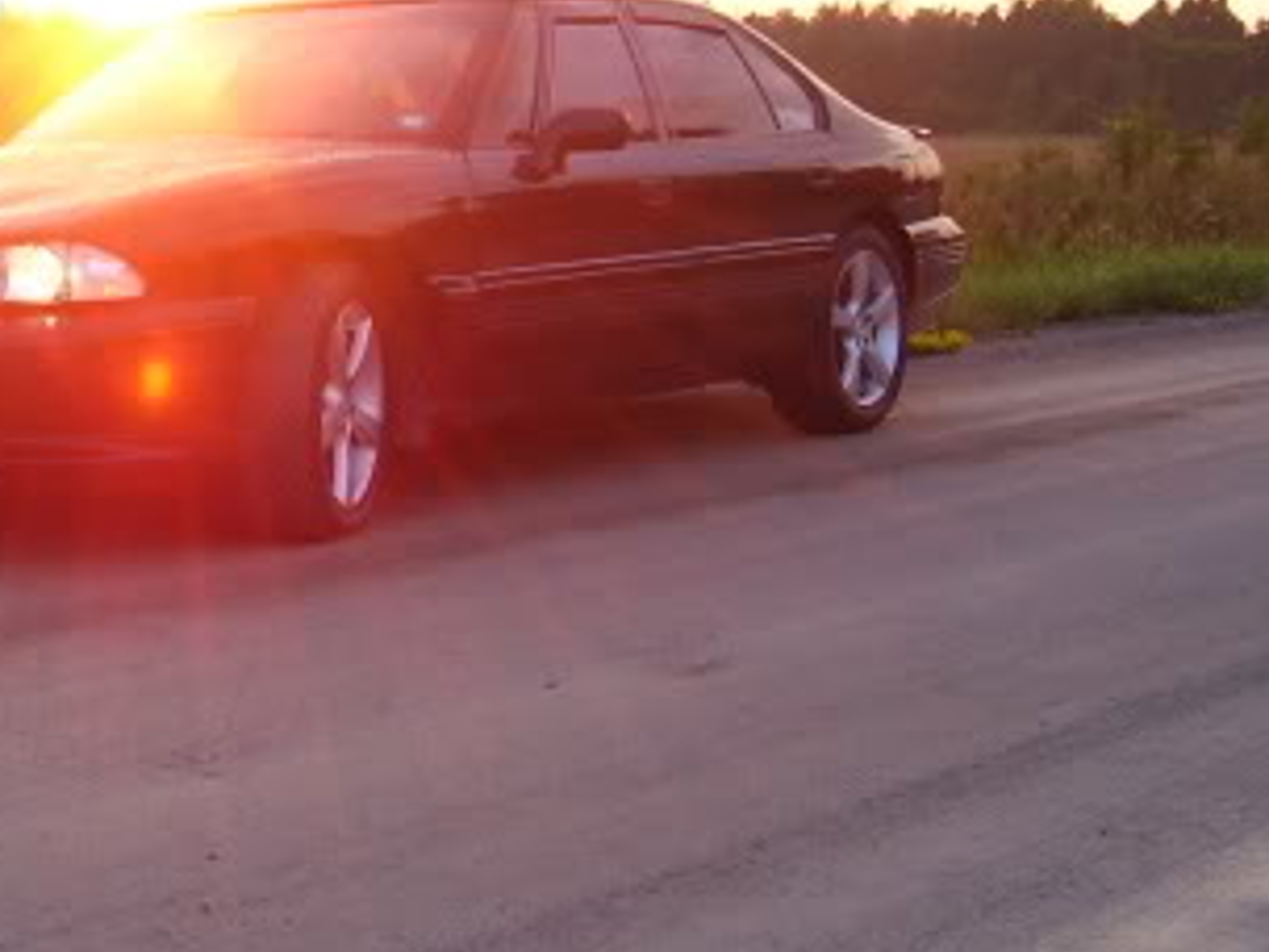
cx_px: 113
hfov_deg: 26.1
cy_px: 136
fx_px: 2639
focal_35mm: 72
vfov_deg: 20.1
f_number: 2.7
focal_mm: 5.6
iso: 80
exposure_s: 1/125
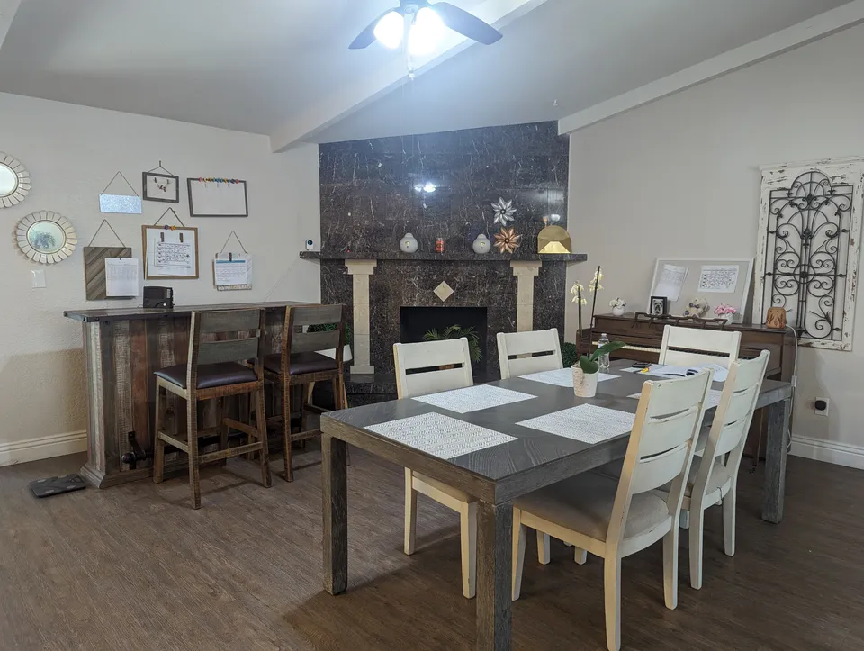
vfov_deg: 56.9
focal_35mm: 24
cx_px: 432
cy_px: 326
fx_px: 600
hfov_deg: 71.5
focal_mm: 6.8
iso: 103
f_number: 1.9
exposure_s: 1/24
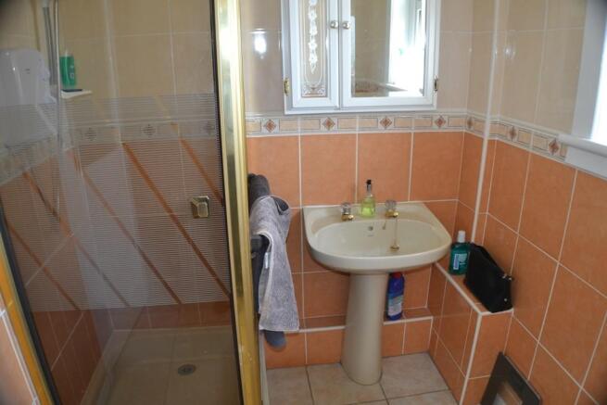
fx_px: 506
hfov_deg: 61.9
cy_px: 202
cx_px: 304
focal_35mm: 30
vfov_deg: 43.6
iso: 560
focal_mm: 20
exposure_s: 1/60
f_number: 3.8
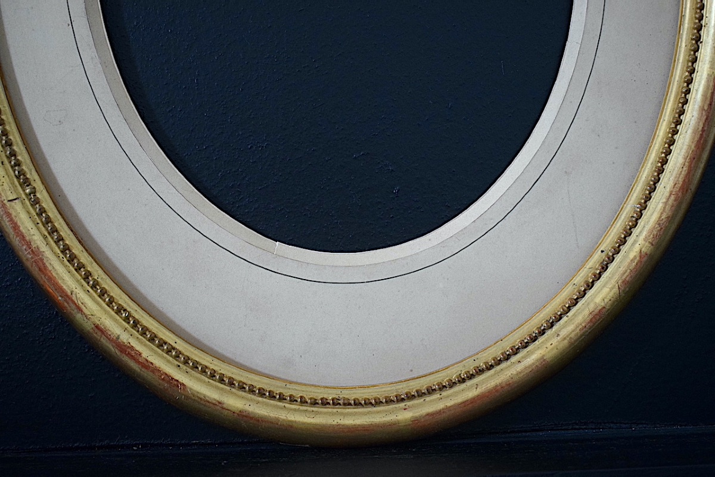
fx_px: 1043
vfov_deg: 25.8
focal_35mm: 52
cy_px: 238
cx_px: 358
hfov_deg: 37.9
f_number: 4.5
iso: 1800
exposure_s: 1/30
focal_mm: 35
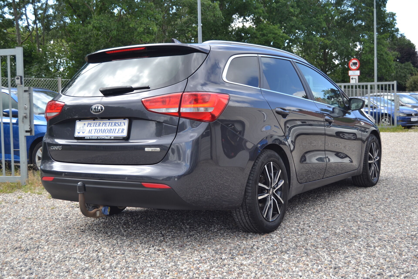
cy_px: 140
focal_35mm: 45
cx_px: 209
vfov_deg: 29.9
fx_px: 522
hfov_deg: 43.6
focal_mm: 30
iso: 100
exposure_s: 1/125
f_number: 5.6
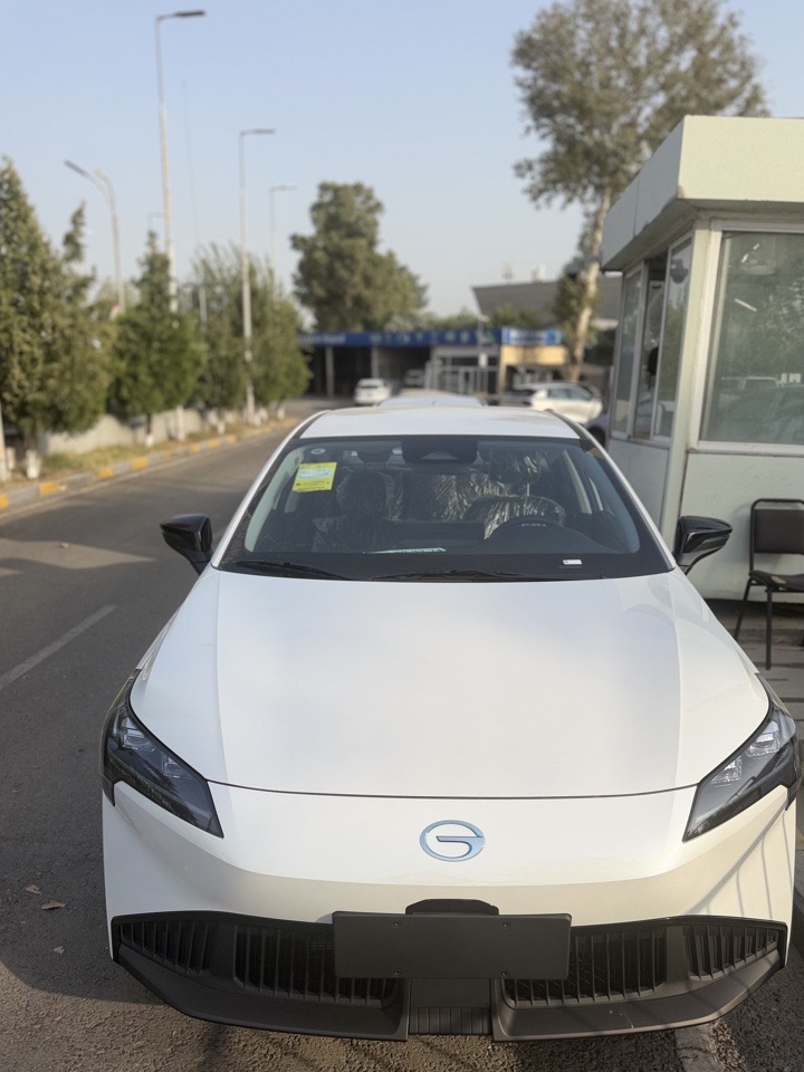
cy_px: 597
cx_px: 417
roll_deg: +0.2
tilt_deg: -15.3
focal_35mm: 27
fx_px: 836
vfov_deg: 65.1
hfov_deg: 51.3
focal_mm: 6.76
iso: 80
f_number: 1.78
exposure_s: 1/3759
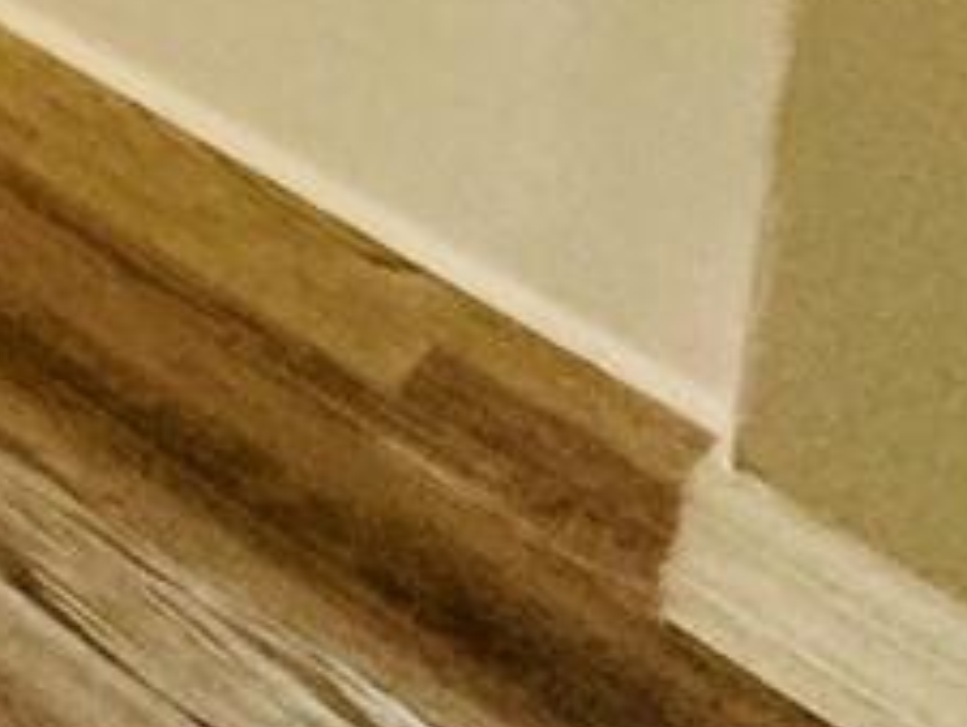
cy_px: -1775
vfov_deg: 9.4
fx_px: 2769
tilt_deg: -6.8
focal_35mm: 99
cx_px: -2011
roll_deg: +0.0
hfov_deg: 11.1
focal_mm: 2.22
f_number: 2.2
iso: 320
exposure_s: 1/120
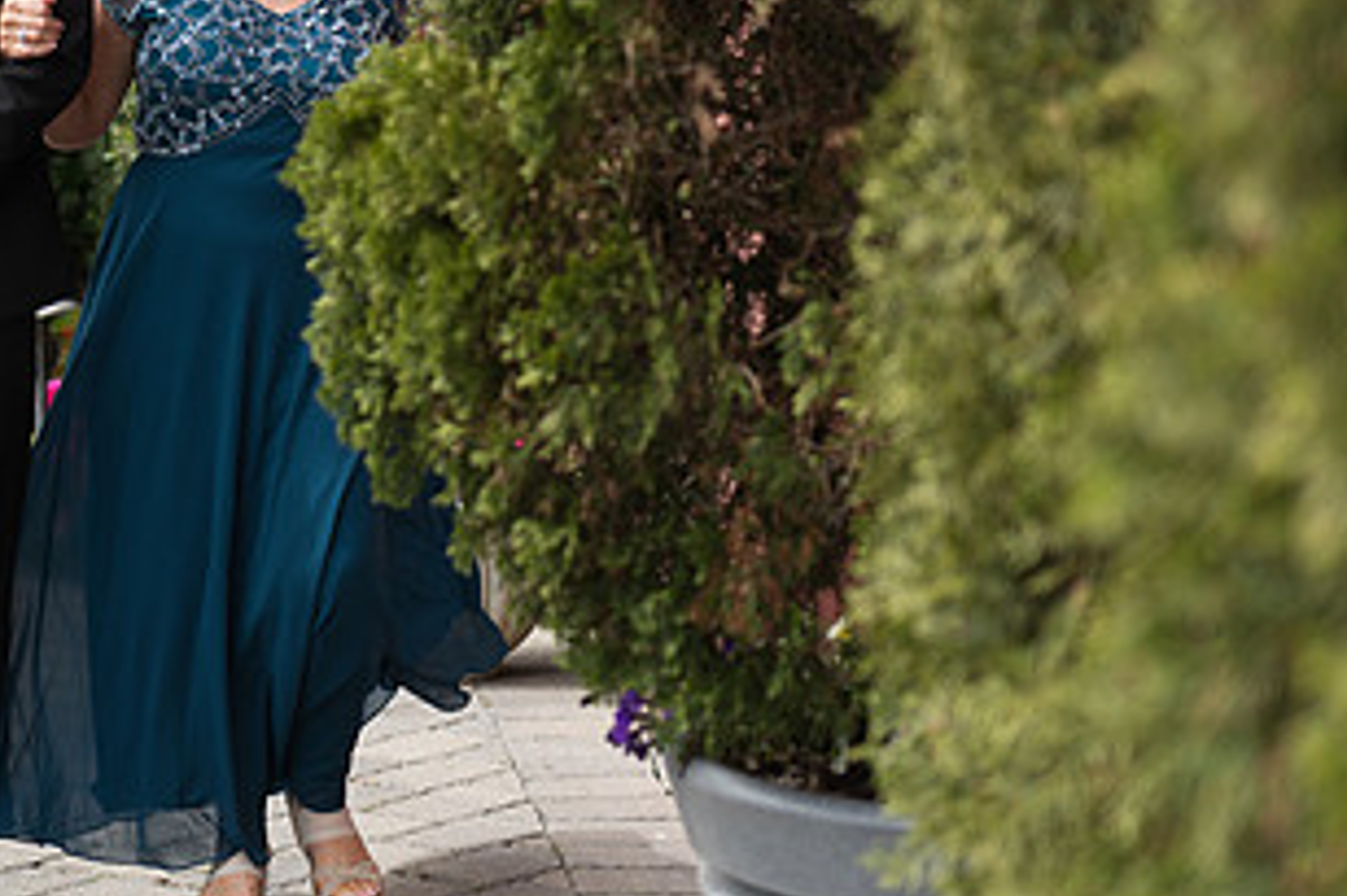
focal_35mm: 132
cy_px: 295
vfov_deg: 10.4
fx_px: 4936
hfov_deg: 15.4
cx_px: 245
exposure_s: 1/500
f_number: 2.8
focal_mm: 70
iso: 64
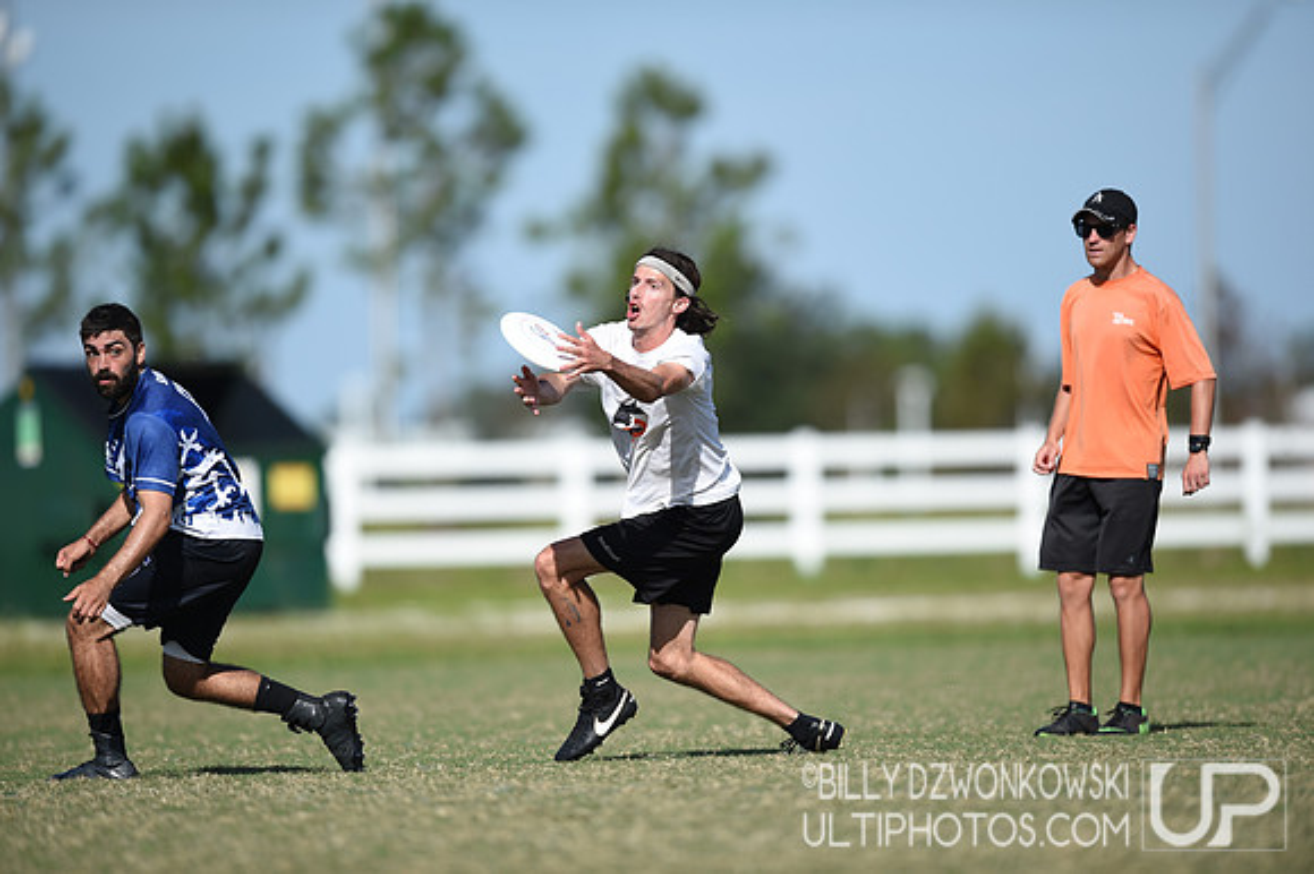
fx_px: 14591
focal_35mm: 400
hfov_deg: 5.2
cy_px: 437
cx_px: 657
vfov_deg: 3.4
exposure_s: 1/2500
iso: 100
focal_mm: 400
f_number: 2.8
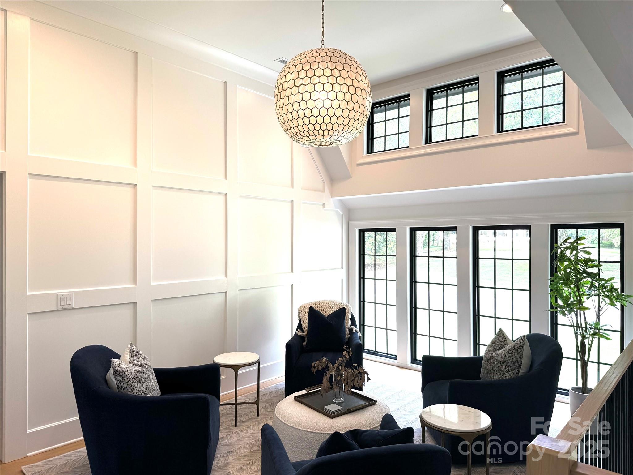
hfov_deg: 71.6
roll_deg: -0.4
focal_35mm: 24
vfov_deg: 56.8
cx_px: 316
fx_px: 439
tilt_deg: -0.3
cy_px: 238
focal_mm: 6.76
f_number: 1.78
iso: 64
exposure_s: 1/161
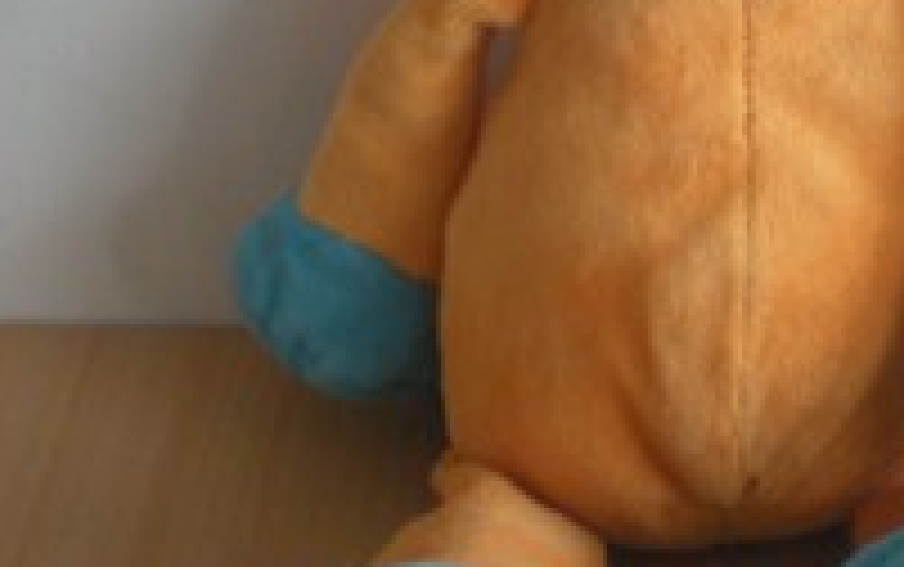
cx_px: 684
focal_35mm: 104
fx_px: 2564
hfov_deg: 19.8
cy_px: 130
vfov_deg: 12.6
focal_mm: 6.3
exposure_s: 1/18.1
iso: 200
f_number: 3.1
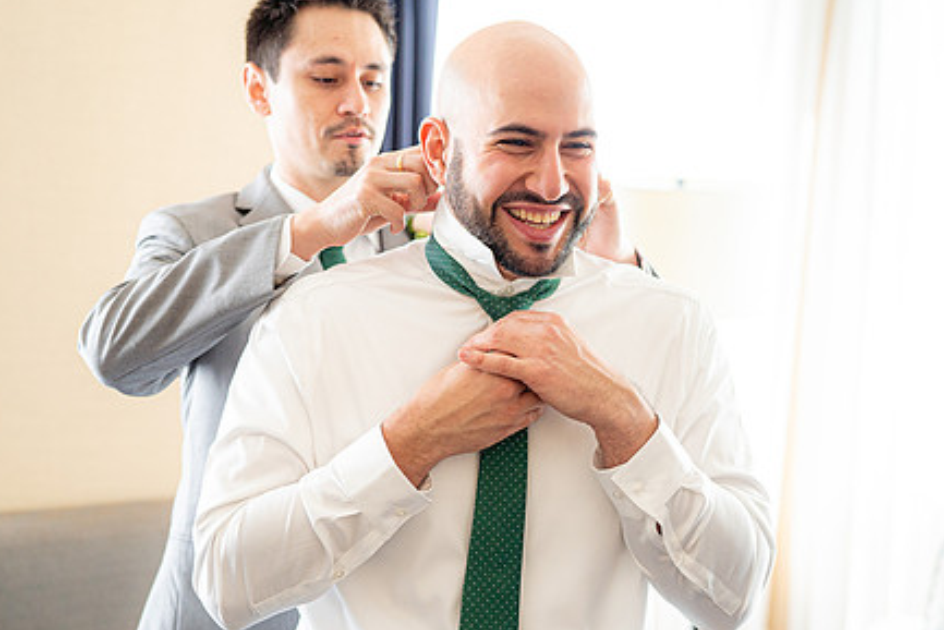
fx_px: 1810
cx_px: 425
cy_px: 348
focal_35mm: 69
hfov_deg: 29.2
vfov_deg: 19.7
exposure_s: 1/200
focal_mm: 50
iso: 800
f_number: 2.2
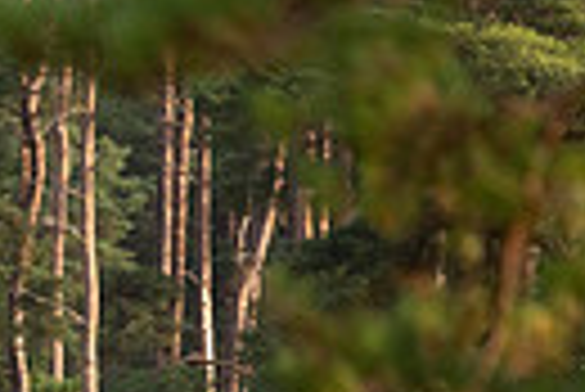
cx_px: -554
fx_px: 21701
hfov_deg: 1.5
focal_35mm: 1334
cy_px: 750
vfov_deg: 1.0
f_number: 4
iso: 640
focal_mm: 300
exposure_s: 1/2500
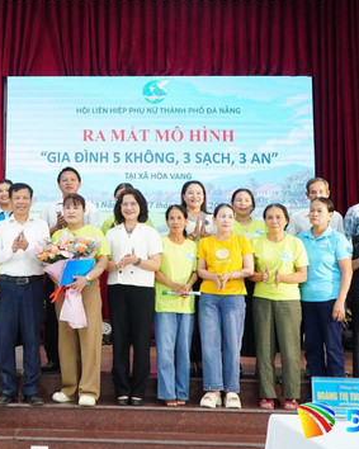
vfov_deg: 42.9
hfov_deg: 33.2
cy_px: 226
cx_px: 41
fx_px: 571
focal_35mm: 43
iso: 1600
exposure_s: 1/160
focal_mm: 20
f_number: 4
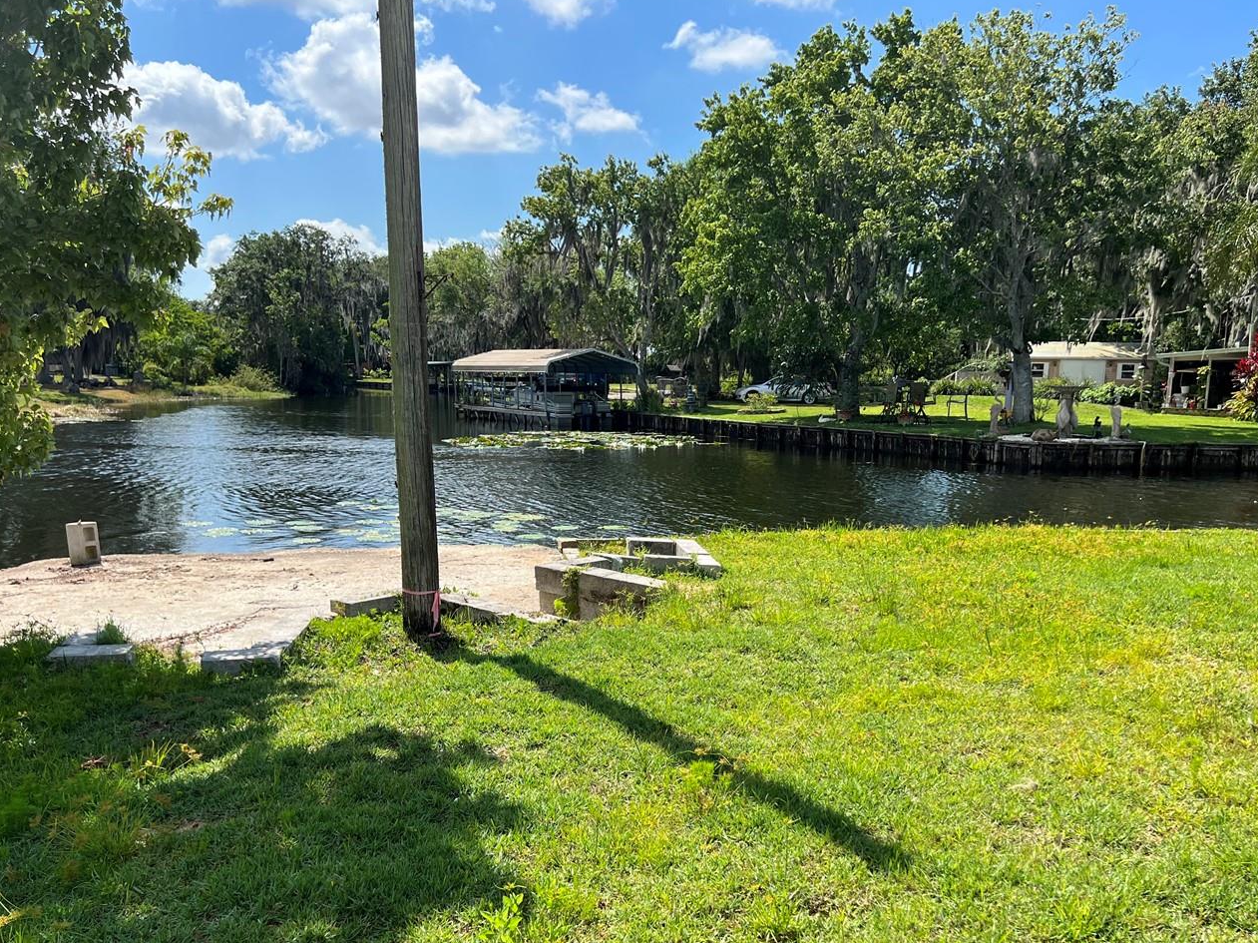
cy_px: 585
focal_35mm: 33
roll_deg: -1.3
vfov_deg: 42.6
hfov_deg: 55.2
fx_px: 1199
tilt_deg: -10.7
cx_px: 698
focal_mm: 5.7
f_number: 1.5
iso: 50
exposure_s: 1/3077
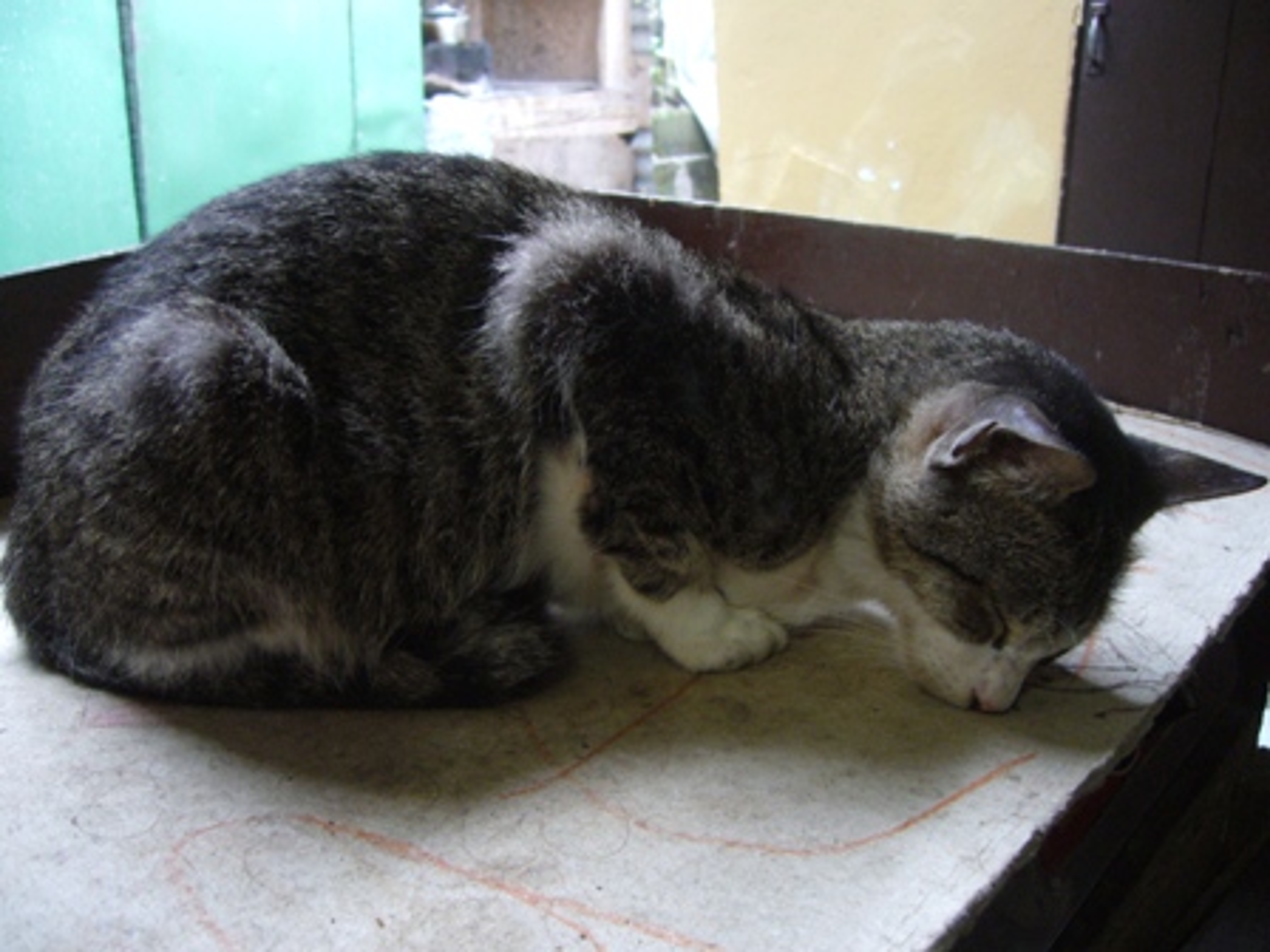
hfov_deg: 52.6
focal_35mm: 35
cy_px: 476
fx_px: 1284
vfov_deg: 40.7
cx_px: 635
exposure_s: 1/8
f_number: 2.8
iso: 200
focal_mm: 5.8
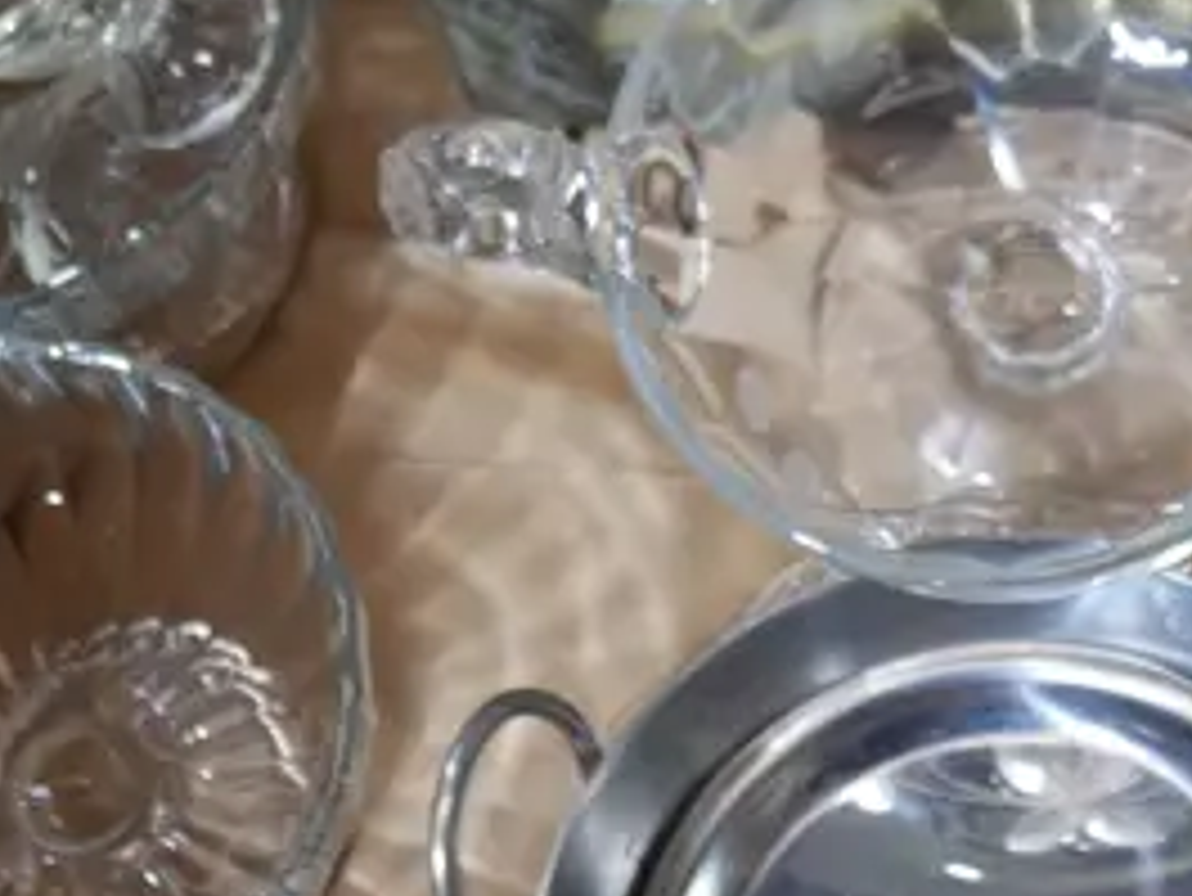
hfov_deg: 17.9
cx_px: 1075
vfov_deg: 13.7
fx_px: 3721
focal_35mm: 108
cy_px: 349
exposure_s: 1/60
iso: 400
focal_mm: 14
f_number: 3.5
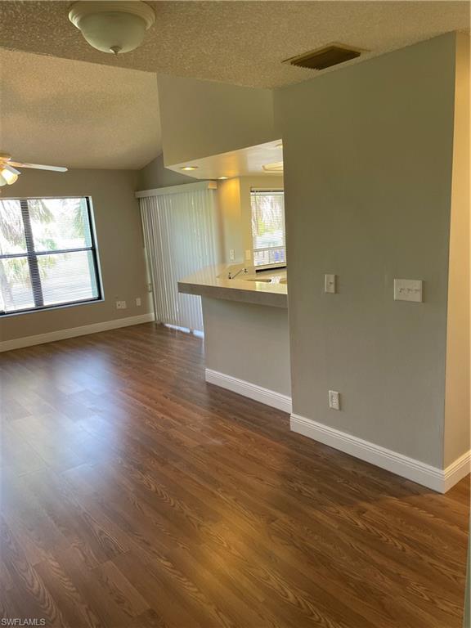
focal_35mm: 26
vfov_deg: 67.3
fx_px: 472
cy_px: 314
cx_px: 236
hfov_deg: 53.1
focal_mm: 4.2
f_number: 1.6
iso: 64
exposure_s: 1/60
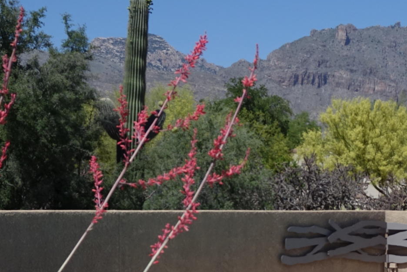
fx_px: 1232
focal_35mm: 109
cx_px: 388
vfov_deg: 12.4
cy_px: 281
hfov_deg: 18.4
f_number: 5.6
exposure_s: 1/800
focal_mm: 12.56
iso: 125
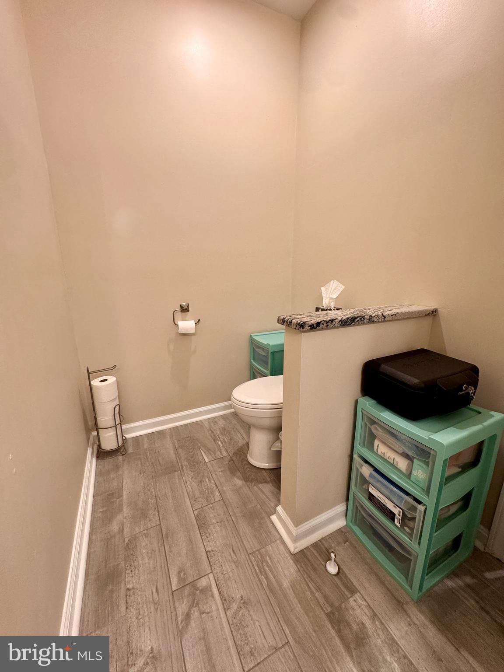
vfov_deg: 102.1
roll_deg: -0.5
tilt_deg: -13.7
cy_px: 336
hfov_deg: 85.7
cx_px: 252
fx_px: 272
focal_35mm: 14
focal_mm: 2.22
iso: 160
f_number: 2.2
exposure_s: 1/60
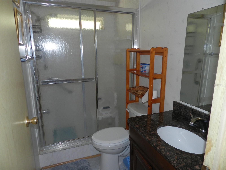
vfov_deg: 58.9
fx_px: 150
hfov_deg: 73.9
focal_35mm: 23
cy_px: 85
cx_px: 113
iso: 200
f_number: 3.4
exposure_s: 1/30
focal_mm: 4
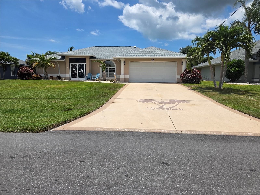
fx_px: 173
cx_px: 130
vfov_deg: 58.9
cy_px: 98
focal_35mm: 23
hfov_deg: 73.9
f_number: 1.7
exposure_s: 1/7944
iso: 64
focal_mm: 6.3
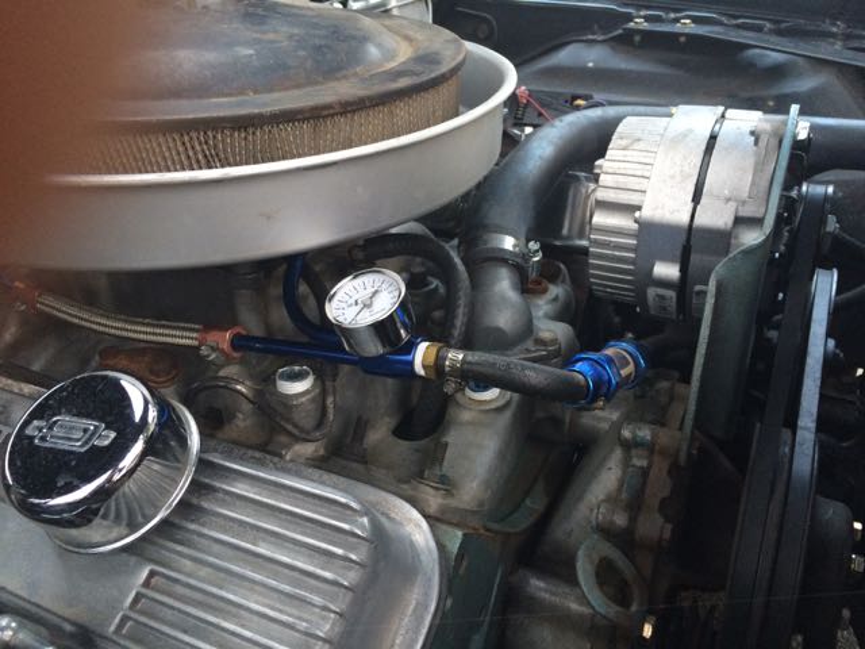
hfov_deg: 61.7
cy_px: 324
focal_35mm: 29
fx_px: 725
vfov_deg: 48.2
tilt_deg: -29.7
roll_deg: +1.9
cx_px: 432
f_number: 2.2
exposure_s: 1/30
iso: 160
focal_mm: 4.15
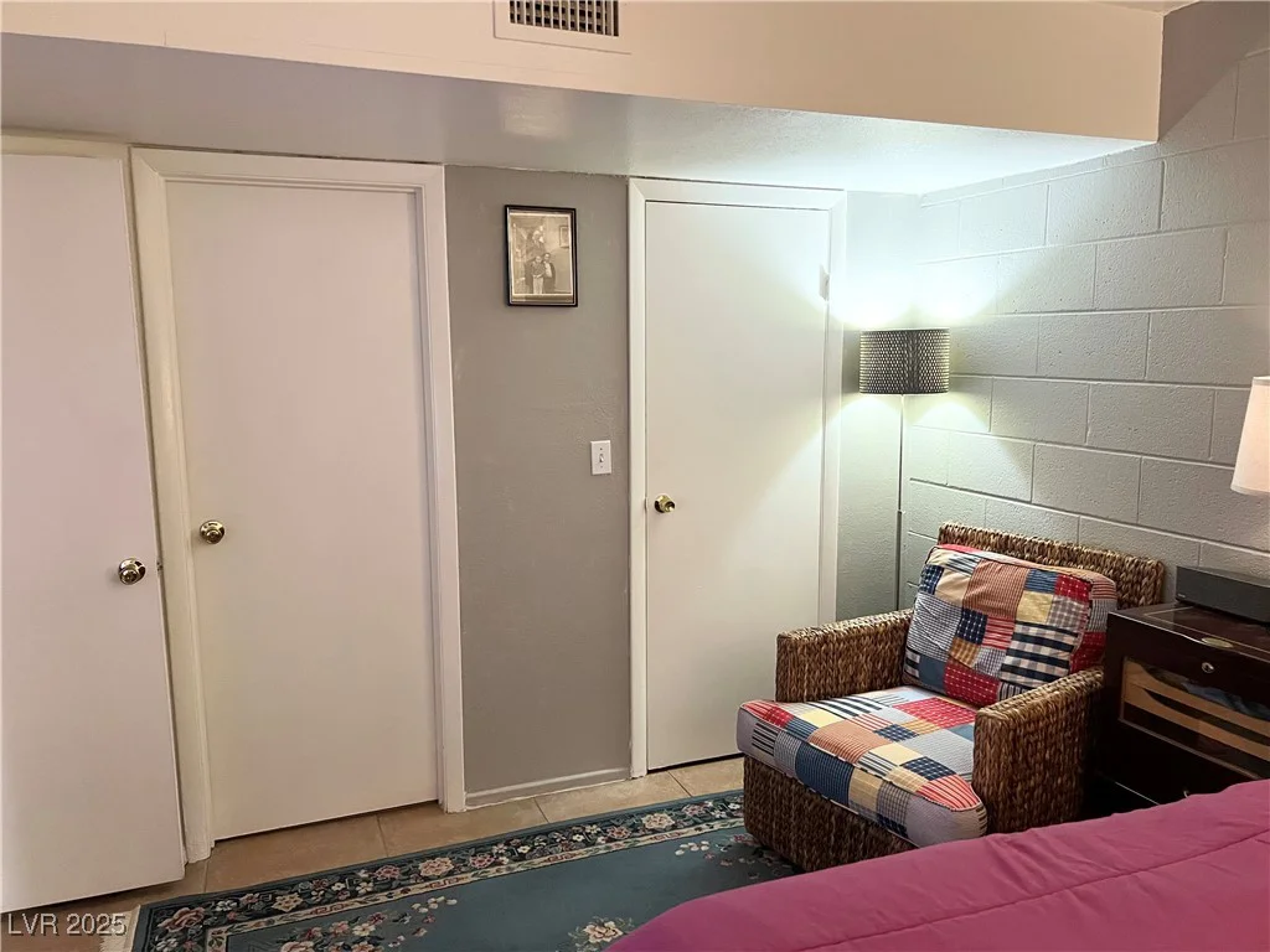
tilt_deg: -8.9
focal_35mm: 26
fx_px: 954
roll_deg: +0.2
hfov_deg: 67.3
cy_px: 476
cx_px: 635
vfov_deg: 53.1
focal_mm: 5.7
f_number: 1.5
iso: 400
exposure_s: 1/60
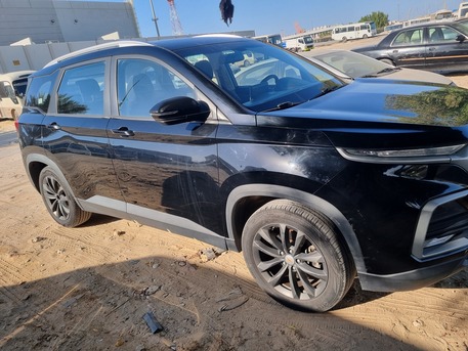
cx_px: 234
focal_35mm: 26
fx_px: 352
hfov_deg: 67.3
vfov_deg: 53.1
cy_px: 176
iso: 50
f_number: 1.8
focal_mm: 5.4
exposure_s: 1/1056
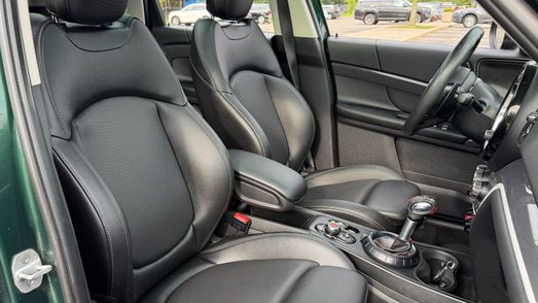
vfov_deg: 36.6
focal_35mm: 32
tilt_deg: -20.1
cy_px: 177
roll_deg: +0.4
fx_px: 456
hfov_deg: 60.9
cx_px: 238
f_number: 1.78
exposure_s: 1/190
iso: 100
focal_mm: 6.76
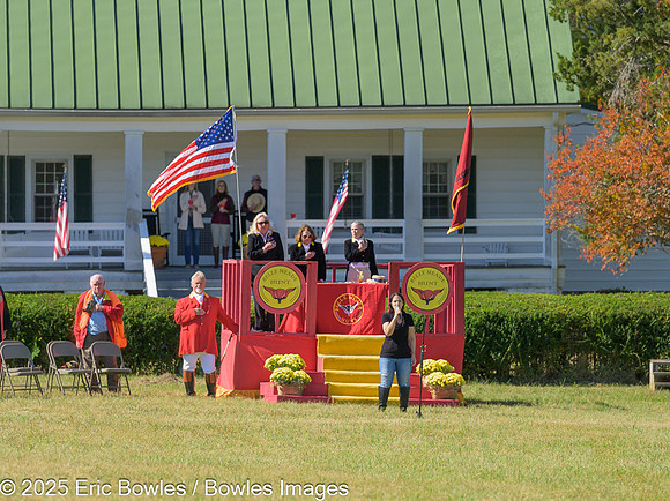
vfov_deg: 4.5
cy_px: 122
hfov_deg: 6.0
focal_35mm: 331
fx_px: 6409
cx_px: 315
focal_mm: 200
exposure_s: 1/1000
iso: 200
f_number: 4
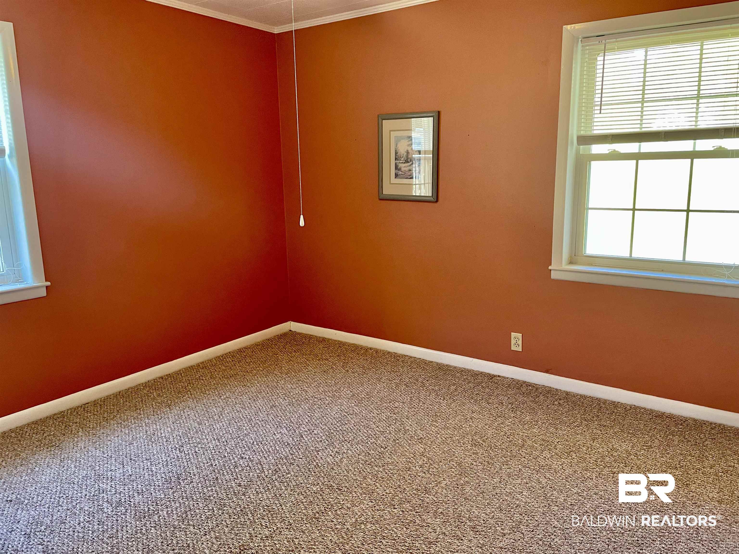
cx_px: 370
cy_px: 277
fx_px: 555
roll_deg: +1.3
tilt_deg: -10.8
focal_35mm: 26
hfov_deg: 67.3
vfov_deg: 53.1
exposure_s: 1/60
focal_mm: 4.2
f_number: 1.6
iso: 160
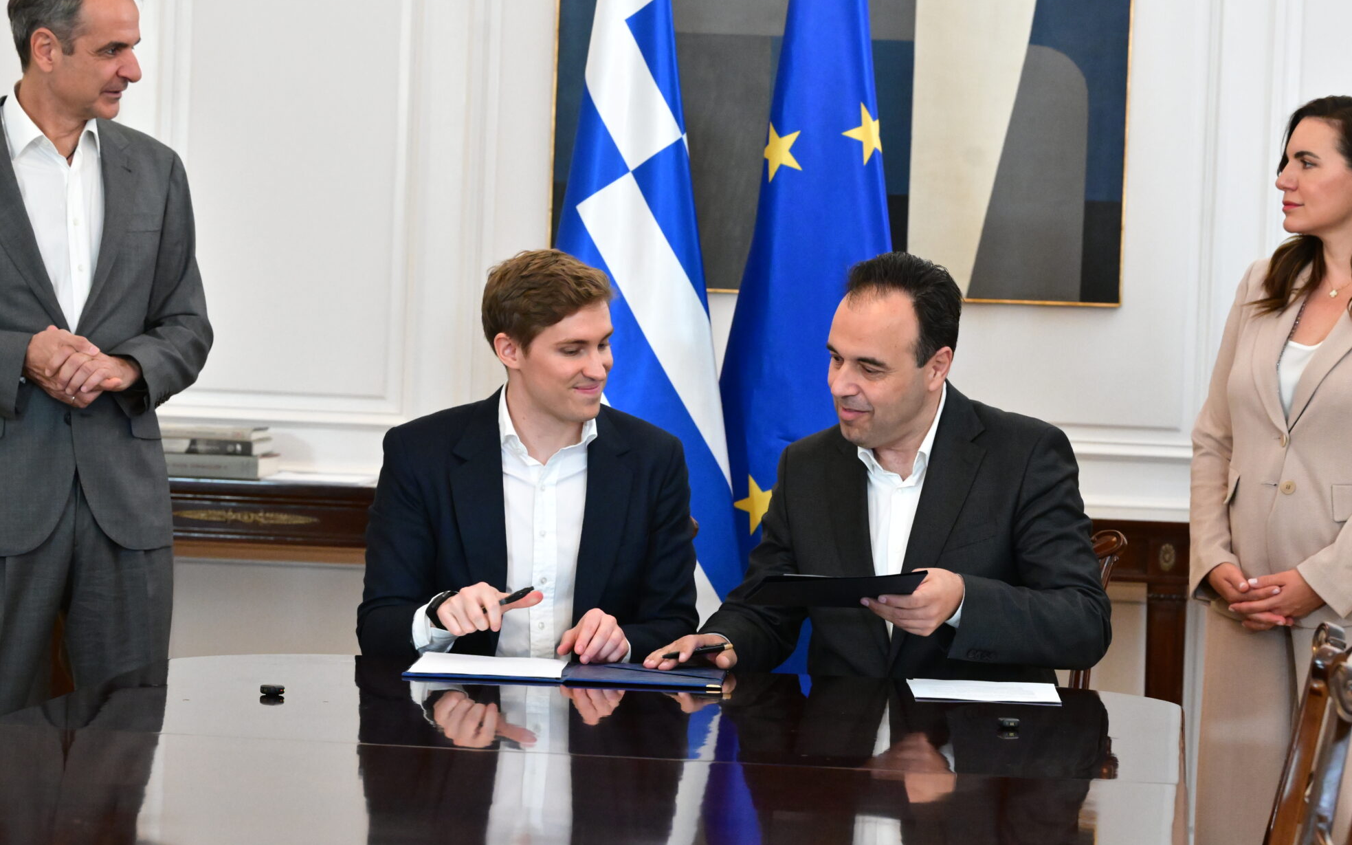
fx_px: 4790
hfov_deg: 16.1
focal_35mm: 130
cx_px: 747
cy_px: 439
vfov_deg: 10.1
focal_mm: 98
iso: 8000
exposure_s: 1/320
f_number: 6.3
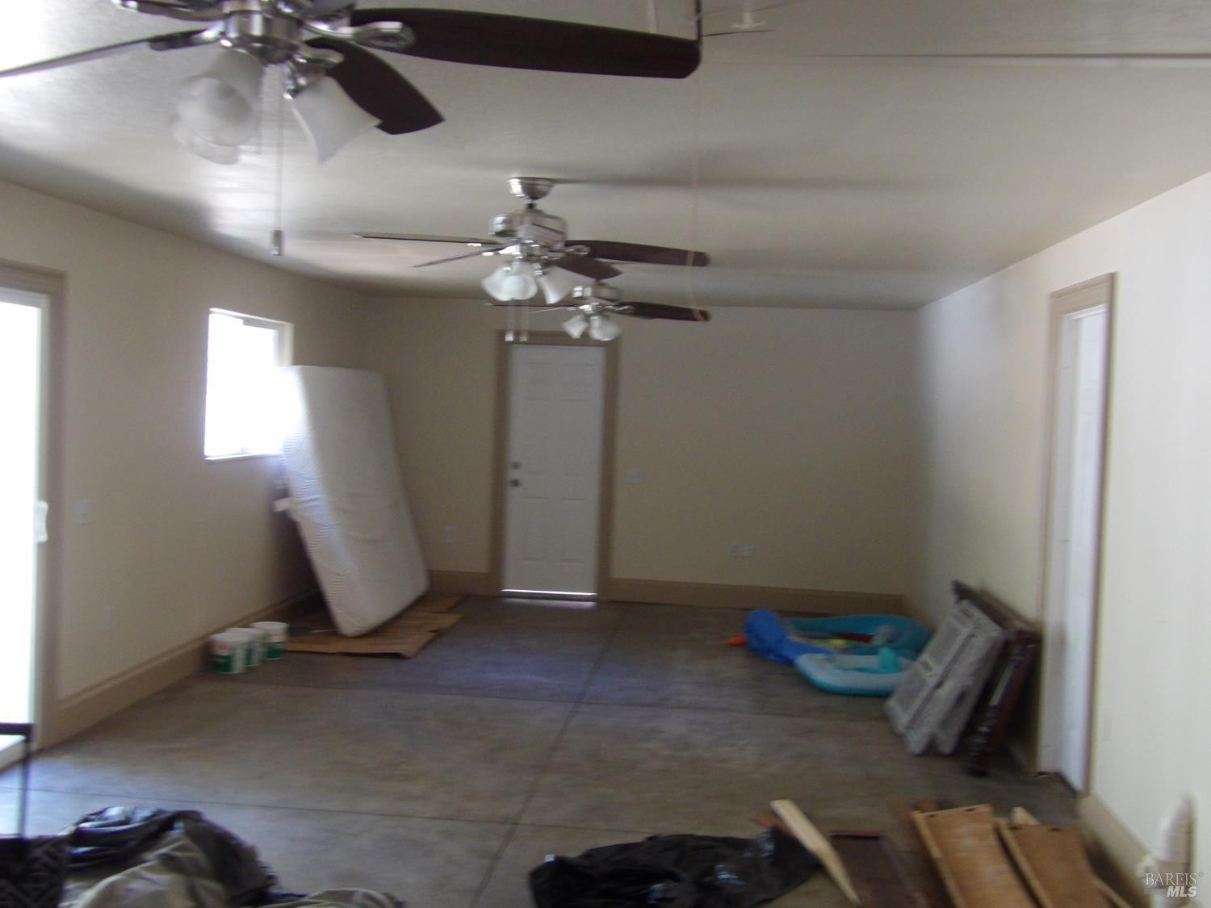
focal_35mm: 39
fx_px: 1364
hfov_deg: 47.9
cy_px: 454
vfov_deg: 36.8
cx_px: 606
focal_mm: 7
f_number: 3.7
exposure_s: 1/17
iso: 379
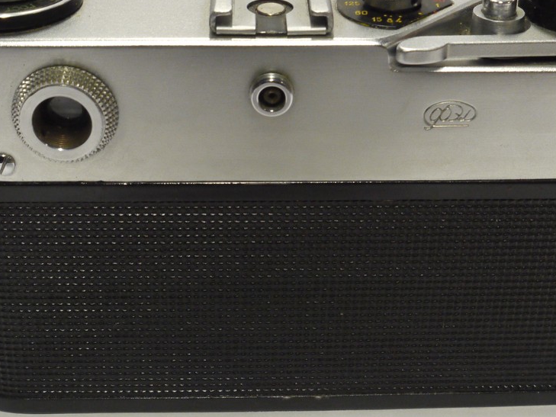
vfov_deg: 18.6
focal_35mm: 79
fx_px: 1269
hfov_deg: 24.7
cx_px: 313
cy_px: 165
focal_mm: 24
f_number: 10
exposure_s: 1/20
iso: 800
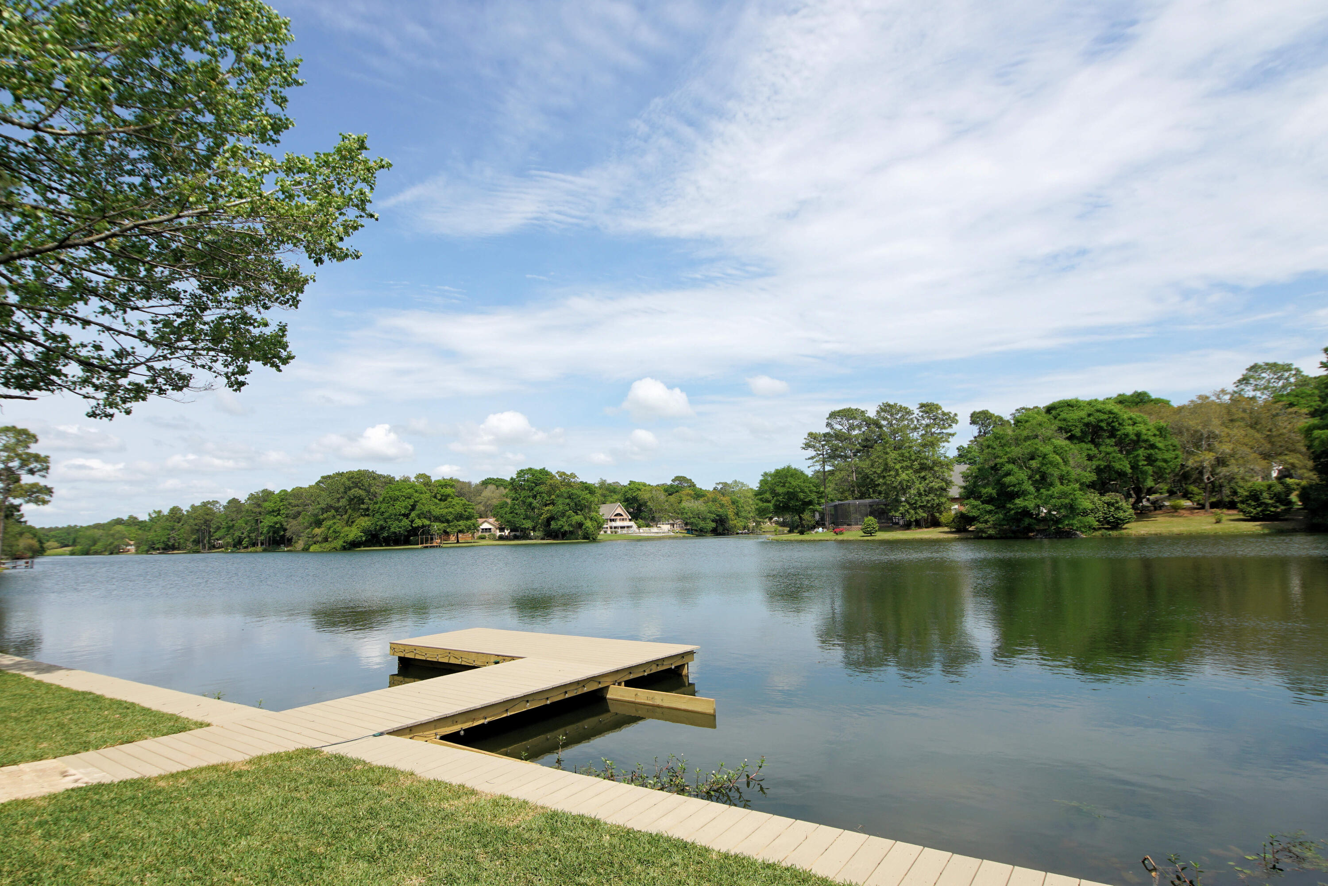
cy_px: 443
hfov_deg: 90.0
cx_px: 664
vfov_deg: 67.4
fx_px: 664
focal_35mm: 18
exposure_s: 1/320
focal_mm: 12
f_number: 8
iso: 100
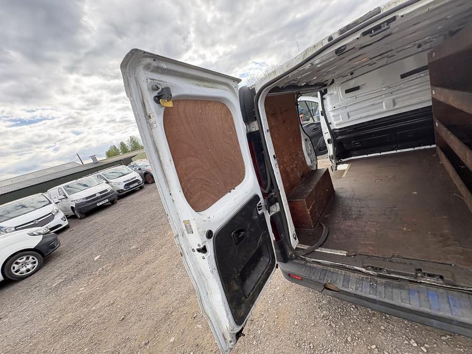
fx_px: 191
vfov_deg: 85.7
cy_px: 177
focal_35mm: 14
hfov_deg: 102.1
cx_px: 236
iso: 64
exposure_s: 1/281
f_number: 2.2
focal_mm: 2.22
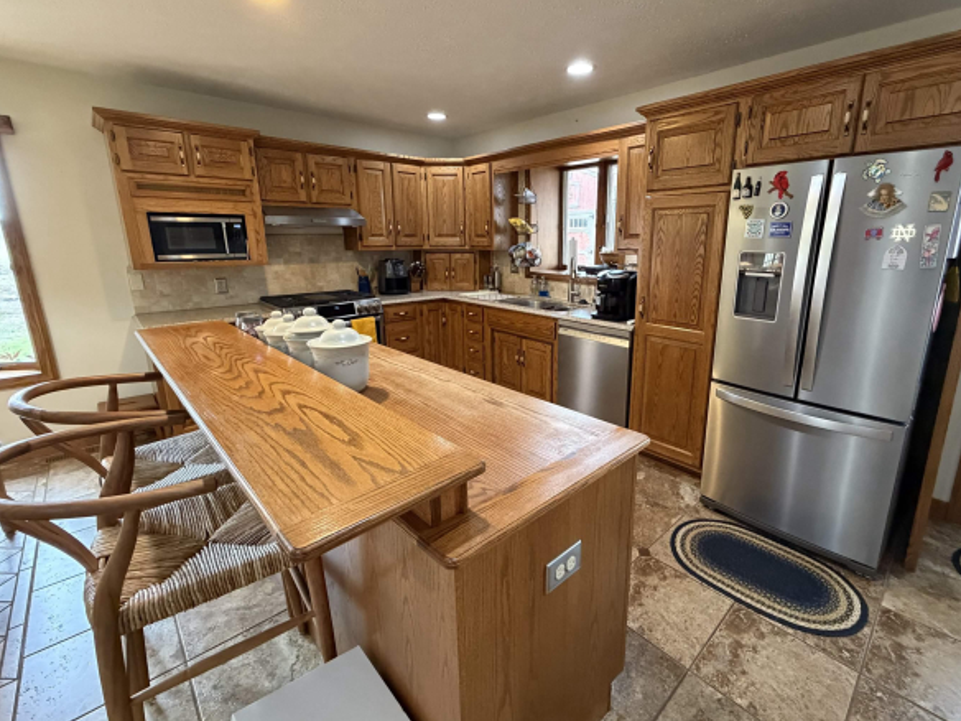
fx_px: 444
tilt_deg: -12.7
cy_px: 341
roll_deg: +0.5
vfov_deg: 78.0
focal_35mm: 16
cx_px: 522
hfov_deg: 94.3
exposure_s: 1/60
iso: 800
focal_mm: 2.22
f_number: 2.2
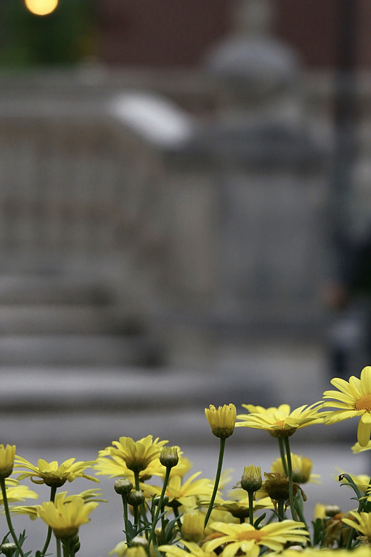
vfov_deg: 10.9
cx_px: 184
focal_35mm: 189
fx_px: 2921
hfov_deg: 7.3
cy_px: 126
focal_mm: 100
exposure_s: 1/20
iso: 400
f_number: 8
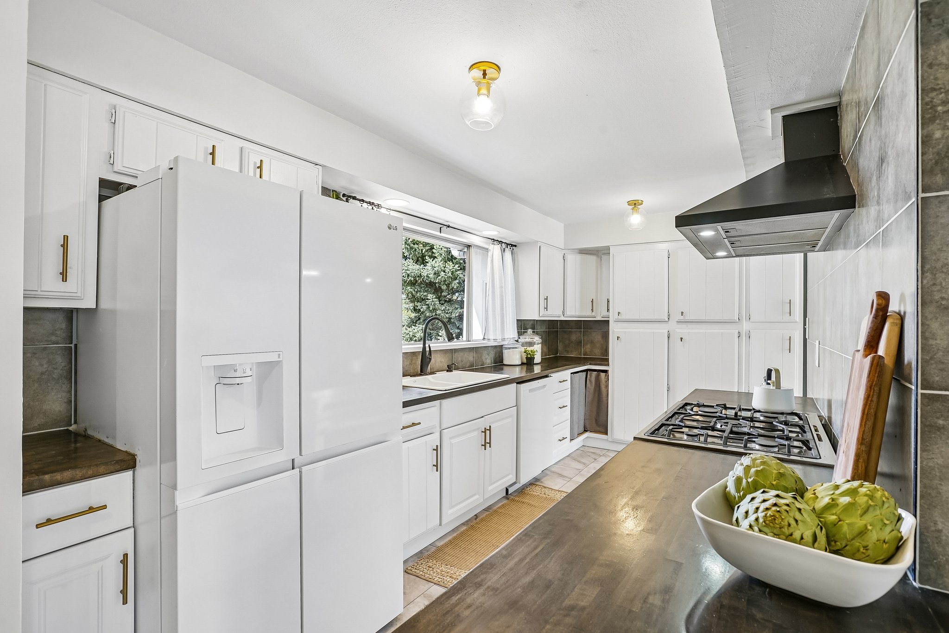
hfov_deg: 96.7
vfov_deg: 73.7
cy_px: 316
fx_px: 422
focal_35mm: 16
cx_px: 474
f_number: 8
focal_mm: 16
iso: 400
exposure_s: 1/25
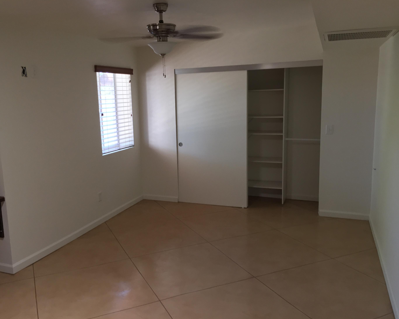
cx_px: 182
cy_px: 160
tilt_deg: -9.0
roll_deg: +1.6
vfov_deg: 47.1
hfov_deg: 57.1
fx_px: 366
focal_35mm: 31
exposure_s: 1/30
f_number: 2.2
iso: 100
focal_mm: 4.15
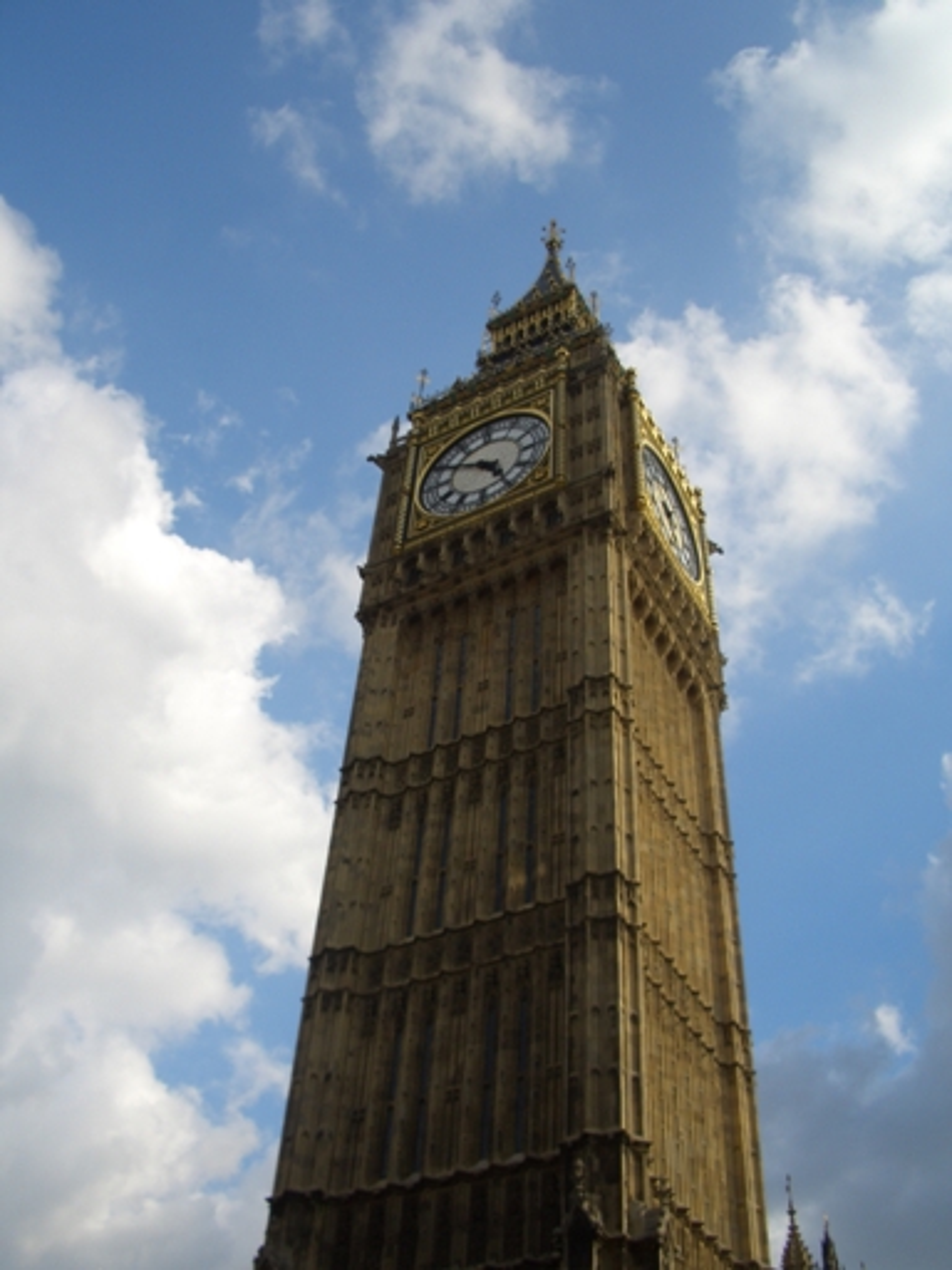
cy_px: 635
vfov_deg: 52.6
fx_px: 1283
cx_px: 476
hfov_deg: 40.7
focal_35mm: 35
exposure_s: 1/500
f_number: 4.3
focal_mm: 5.8
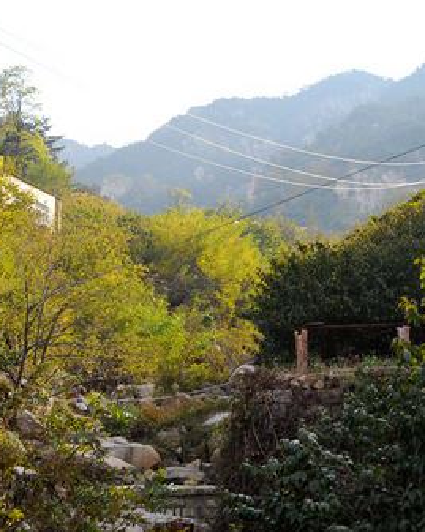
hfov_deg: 18.6
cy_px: 273
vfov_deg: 23.3
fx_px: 1291
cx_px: 128
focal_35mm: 82
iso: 200
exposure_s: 1/1600
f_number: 2.8
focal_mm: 46
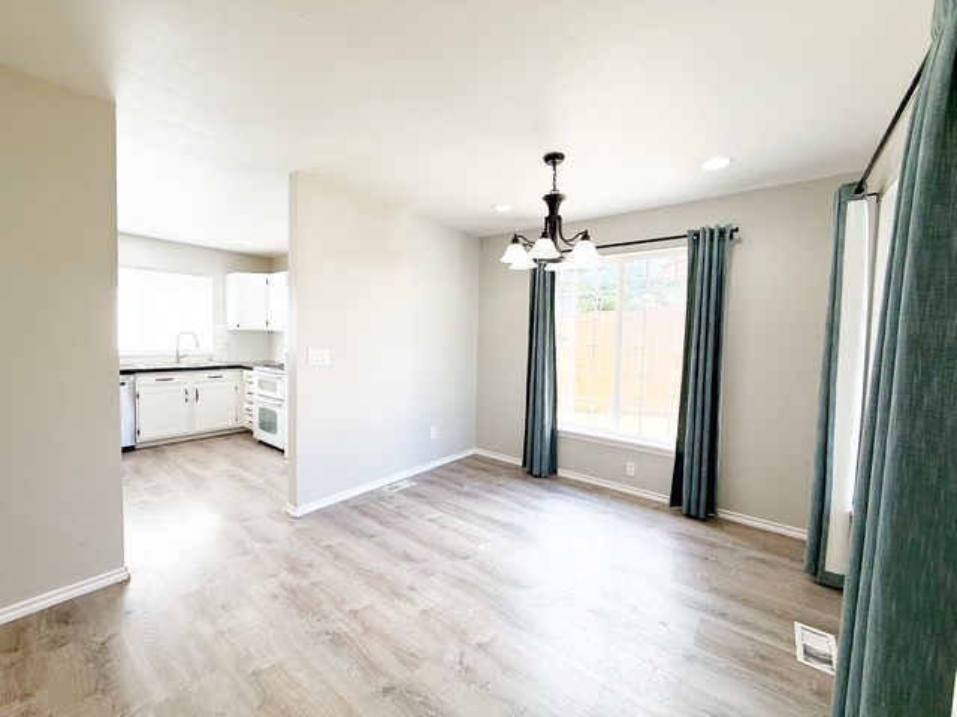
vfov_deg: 85.7
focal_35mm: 14
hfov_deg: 102.1
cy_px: 358
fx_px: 387
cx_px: 478
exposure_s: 1/120
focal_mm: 2.22
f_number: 2.2
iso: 64
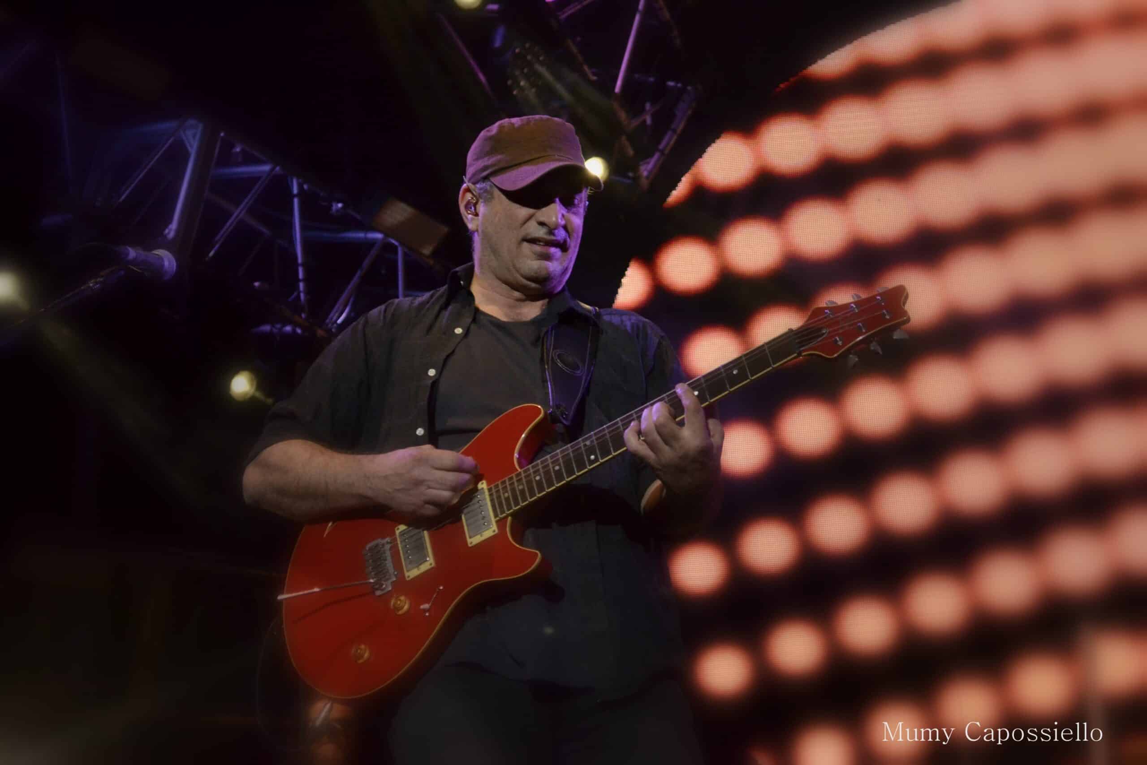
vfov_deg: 16.6
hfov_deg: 24.6
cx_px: 574
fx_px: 2628
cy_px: 382
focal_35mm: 82
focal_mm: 55
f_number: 5.6
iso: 1600
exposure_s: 1/250
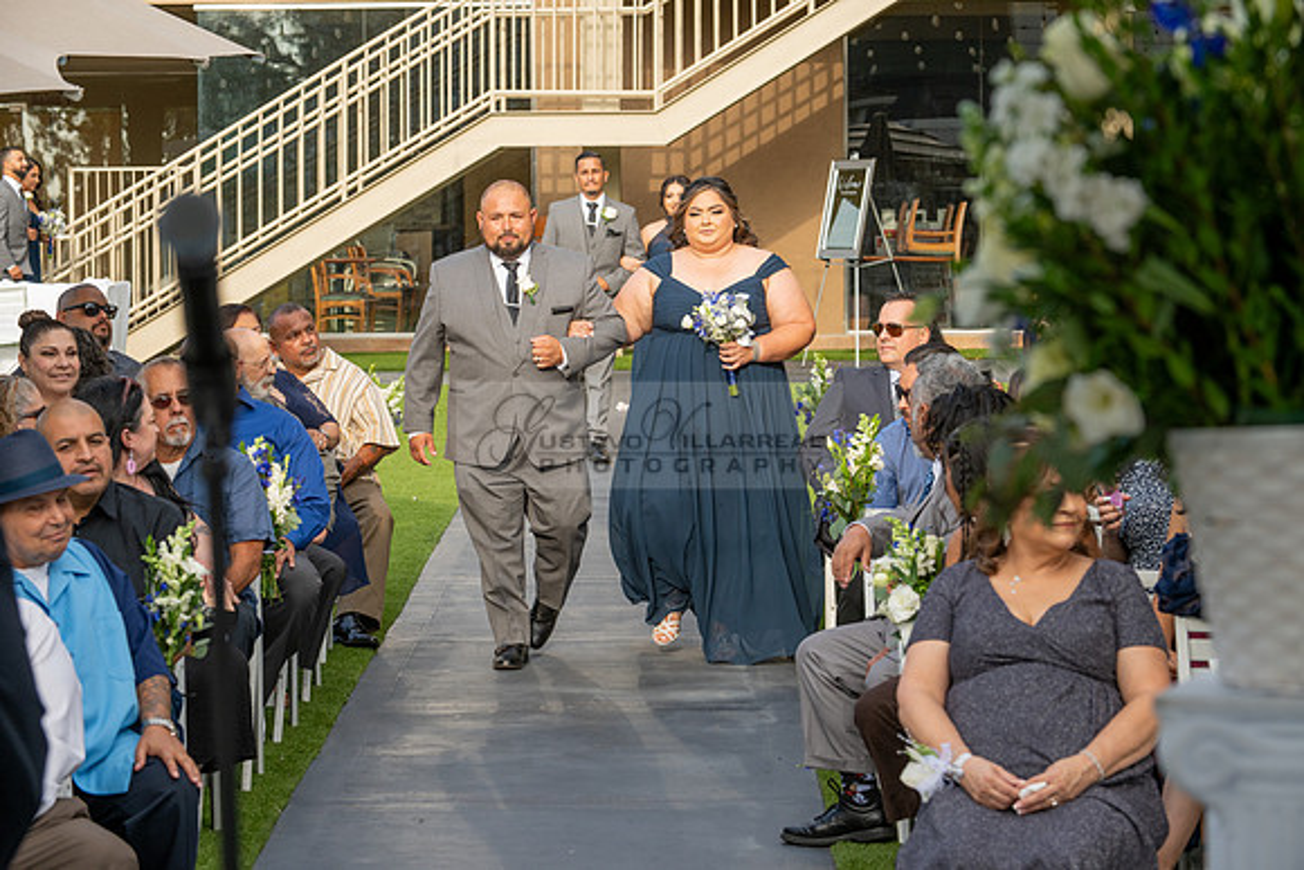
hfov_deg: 18.6
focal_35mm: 110
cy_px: 435
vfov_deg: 12.5
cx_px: 652
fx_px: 3985
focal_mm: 110
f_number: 6.3
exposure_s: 1/400
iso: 400
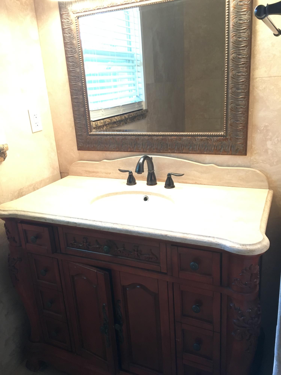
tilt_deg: -16.7
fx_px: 314
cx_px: 140
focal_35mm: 29
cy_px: 188
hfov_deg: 48.2
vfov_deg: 61.7
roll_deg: +3.7
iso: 125
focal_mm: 4.15
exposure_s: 1/30
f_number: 2.2
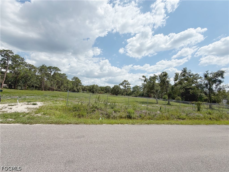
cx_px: 114
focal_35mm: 14
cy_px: 86
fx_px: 93
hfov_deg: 102.1
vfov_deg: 85.7
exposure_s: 1/1698
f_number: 2.2
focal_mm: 2.22
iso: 20
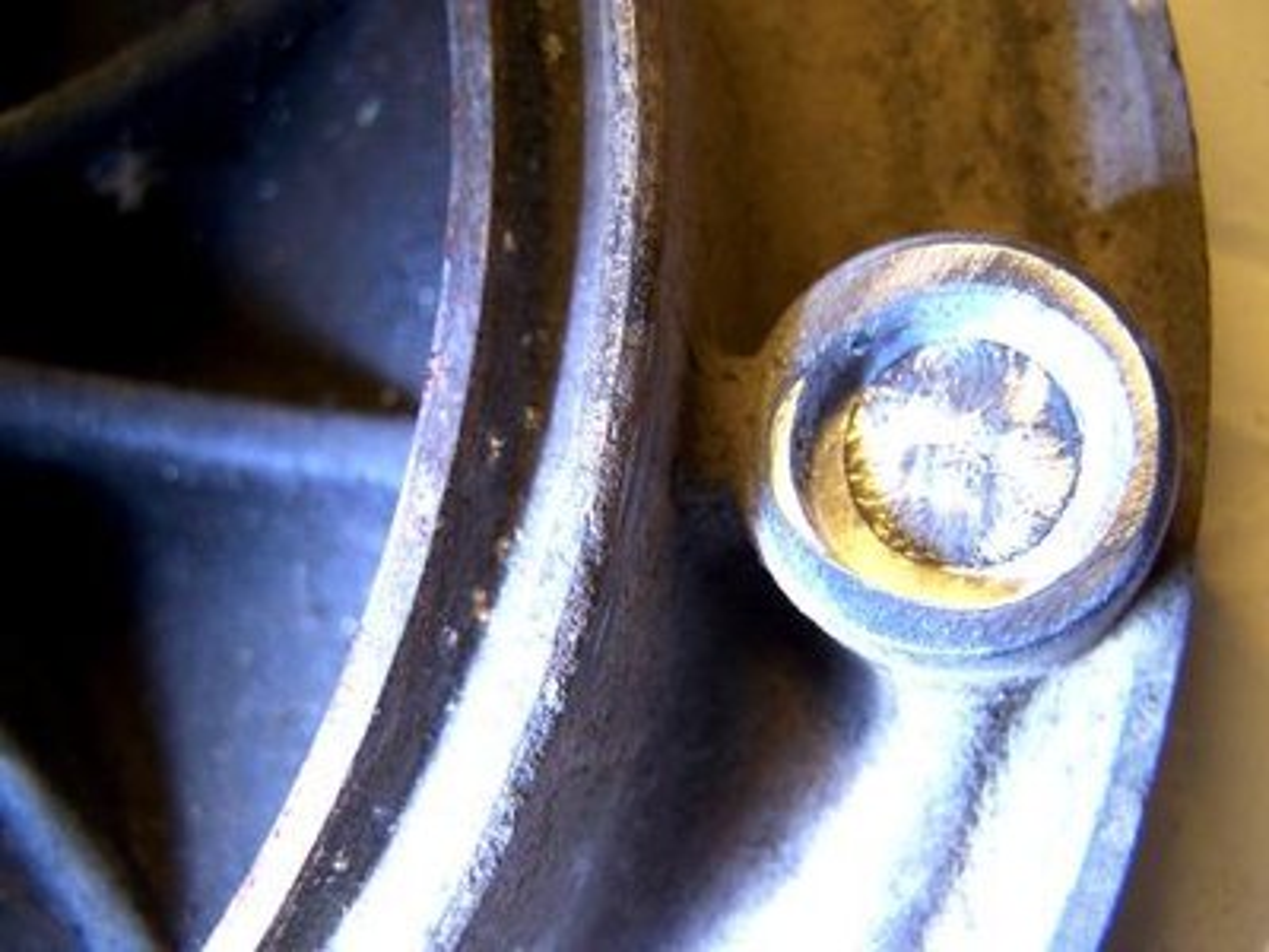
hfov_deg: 49.0
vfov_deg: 37.7
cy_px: 476
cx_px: 634
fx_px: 1393
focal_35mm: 38
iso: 100
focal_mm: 6.3
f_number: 2.8
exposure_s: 1/30
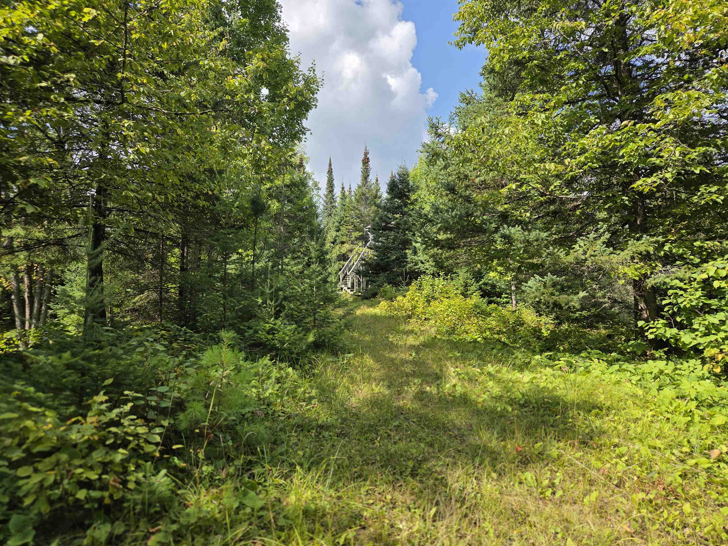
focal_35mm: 23
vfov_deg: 58.9
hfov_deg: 73.9
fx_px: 484
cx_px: 364
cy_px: 273
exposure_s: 1/3143
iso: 80
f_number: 1.8
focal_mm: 5.4
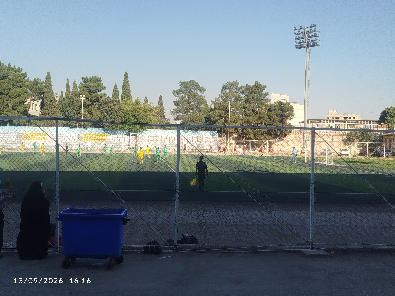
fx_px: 548
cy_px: 148
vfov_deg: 30.3
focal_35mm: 48
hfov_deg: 39.7
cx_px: 198
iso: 50
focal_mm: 5.31
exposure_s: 1/865
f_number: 1.7
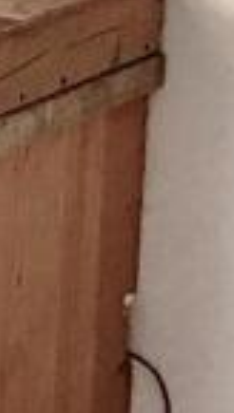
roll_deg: -0.8
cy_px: -171
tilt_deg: -6.1
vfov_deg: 9.4
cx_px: -1201
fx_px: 2450
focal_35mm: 223
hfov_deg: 4.2
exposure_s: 1/15
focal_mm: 4.15
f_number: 2.2
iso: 32
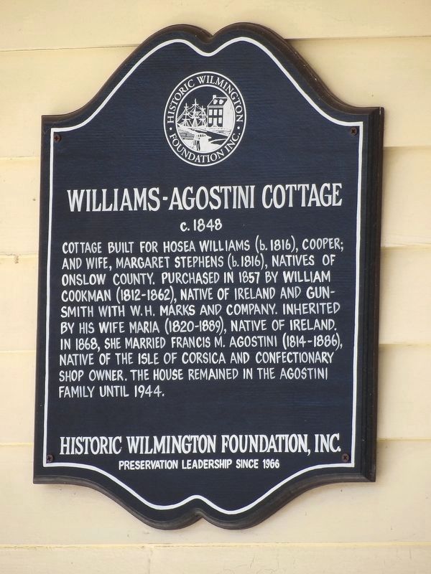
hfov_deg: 2.5
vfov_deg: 3.3
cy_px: 287
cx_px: 216
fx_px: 10027
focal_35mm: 604
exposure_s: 1/101
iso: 100
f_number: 4.2
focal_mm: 108.3
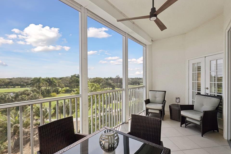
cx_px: 119
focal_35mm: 17
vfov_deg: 71.9
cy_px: 80
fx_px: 106
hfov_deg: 94.9
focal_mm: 15.5
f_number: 13
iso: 400
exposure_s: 1/800
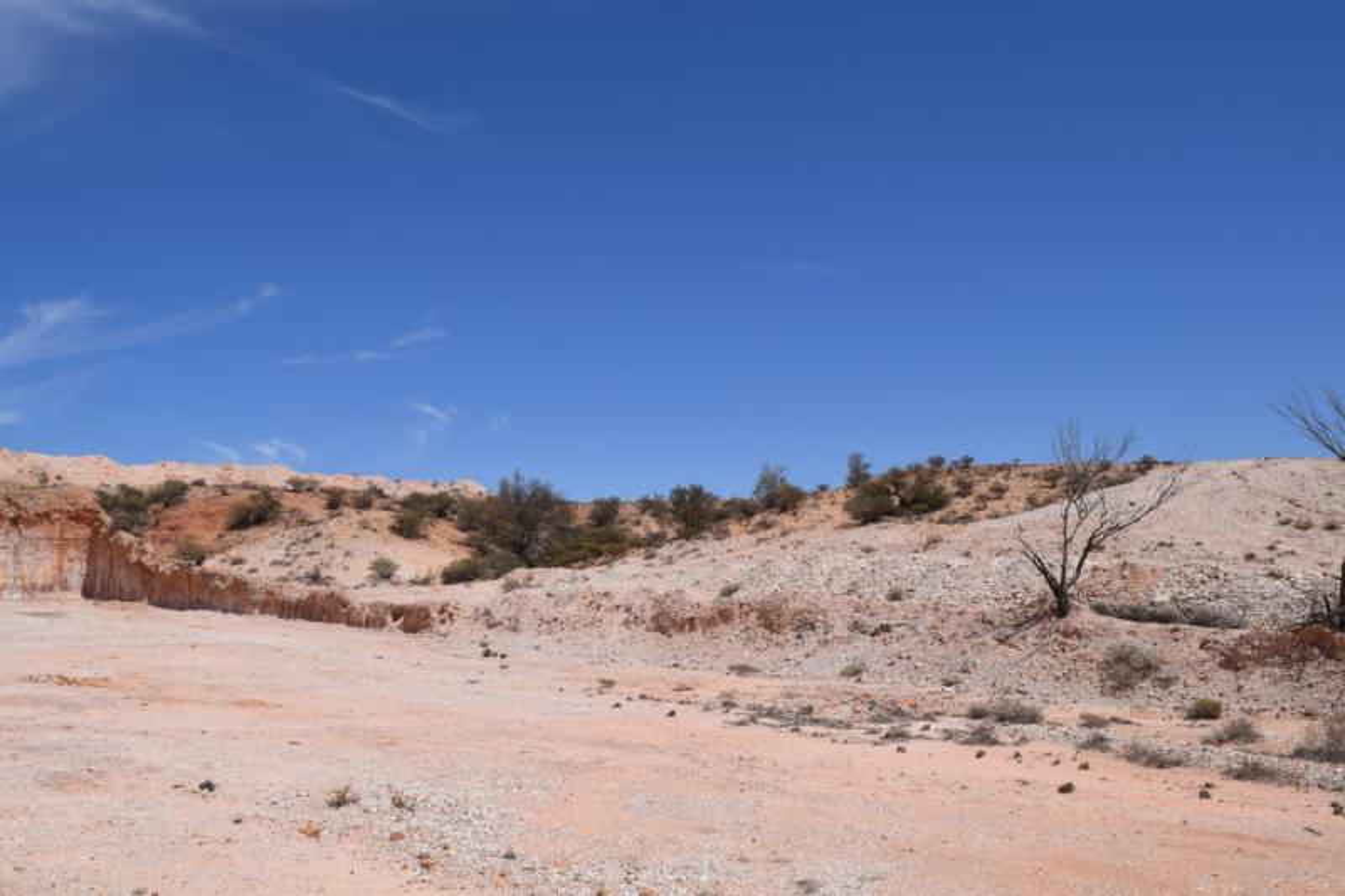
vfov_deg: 47.9
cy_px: 448
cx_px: 672
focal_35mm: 27
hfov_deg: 67.4
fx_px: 1008
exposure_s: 1/500
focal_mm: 18
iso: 200
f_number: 11
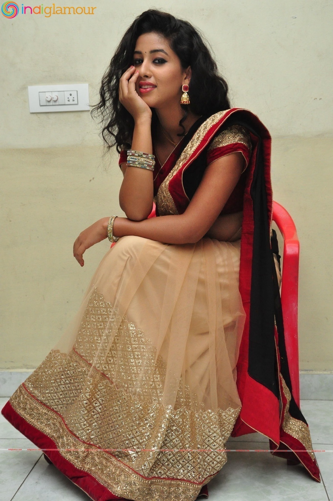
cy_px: 250
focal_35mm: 45
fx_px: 626
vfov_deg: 43.7
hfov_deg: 29.8
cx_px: 166
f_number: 7.1
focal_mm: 30
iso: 1600
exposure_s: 1/125
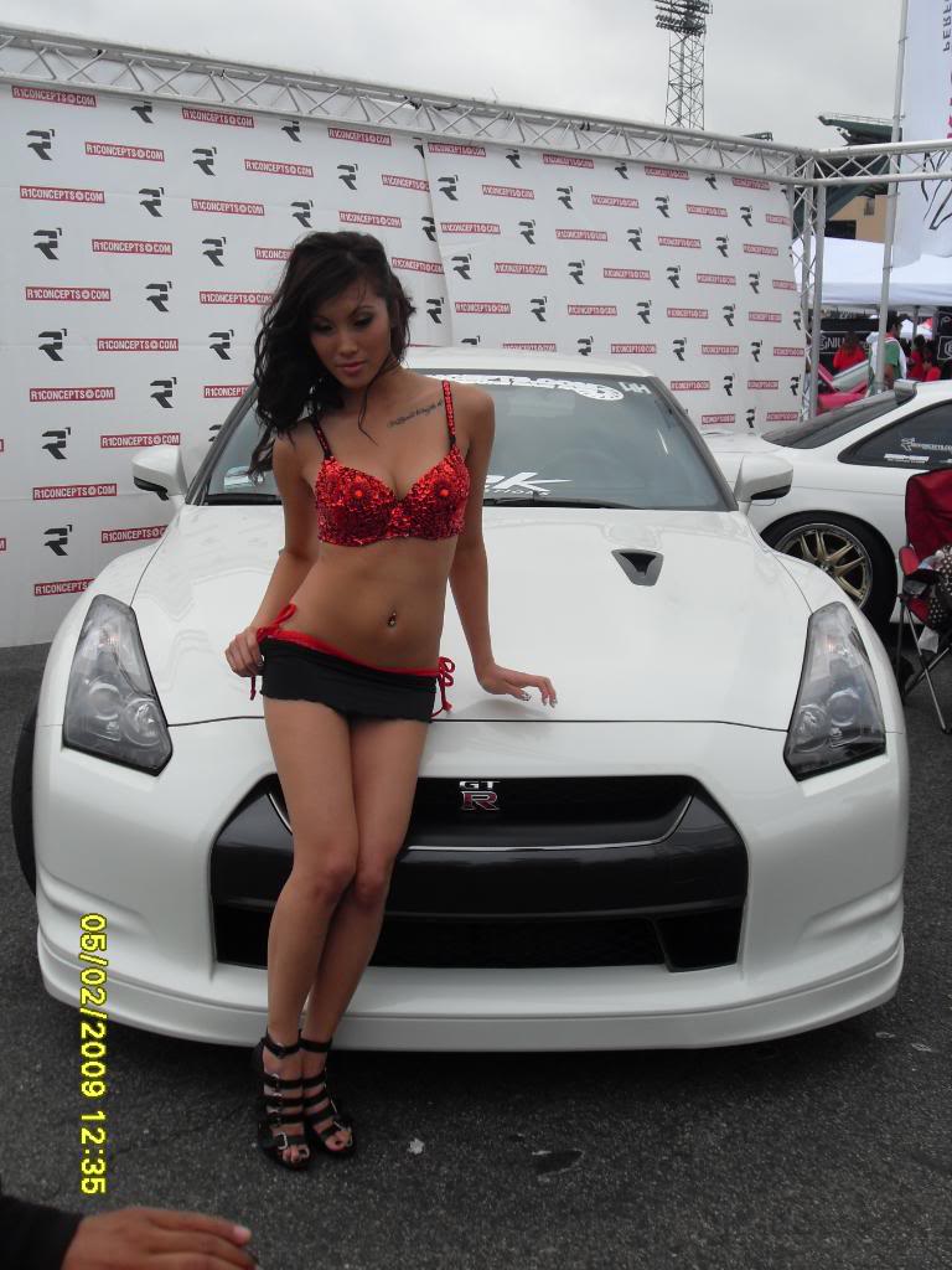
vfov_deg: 46.8
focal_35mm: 40
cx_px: 476
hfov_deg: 36.0
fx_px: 1467
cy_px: 635
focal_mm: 7.1
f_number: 7.7
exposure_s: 1/250
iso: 80
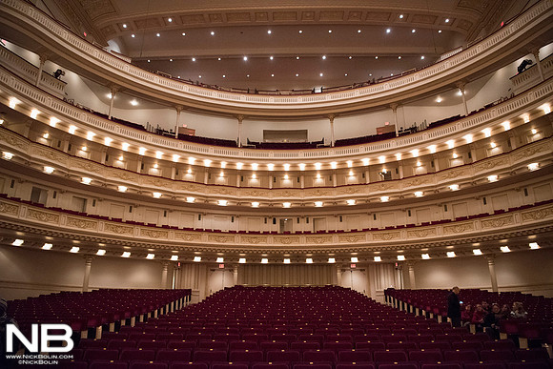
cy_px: 184
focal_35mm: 24
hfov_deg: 73.7
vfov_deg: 53.2
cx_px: 276
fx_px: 369
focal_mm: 24
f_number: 2.8
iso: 12800
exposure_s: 1/320
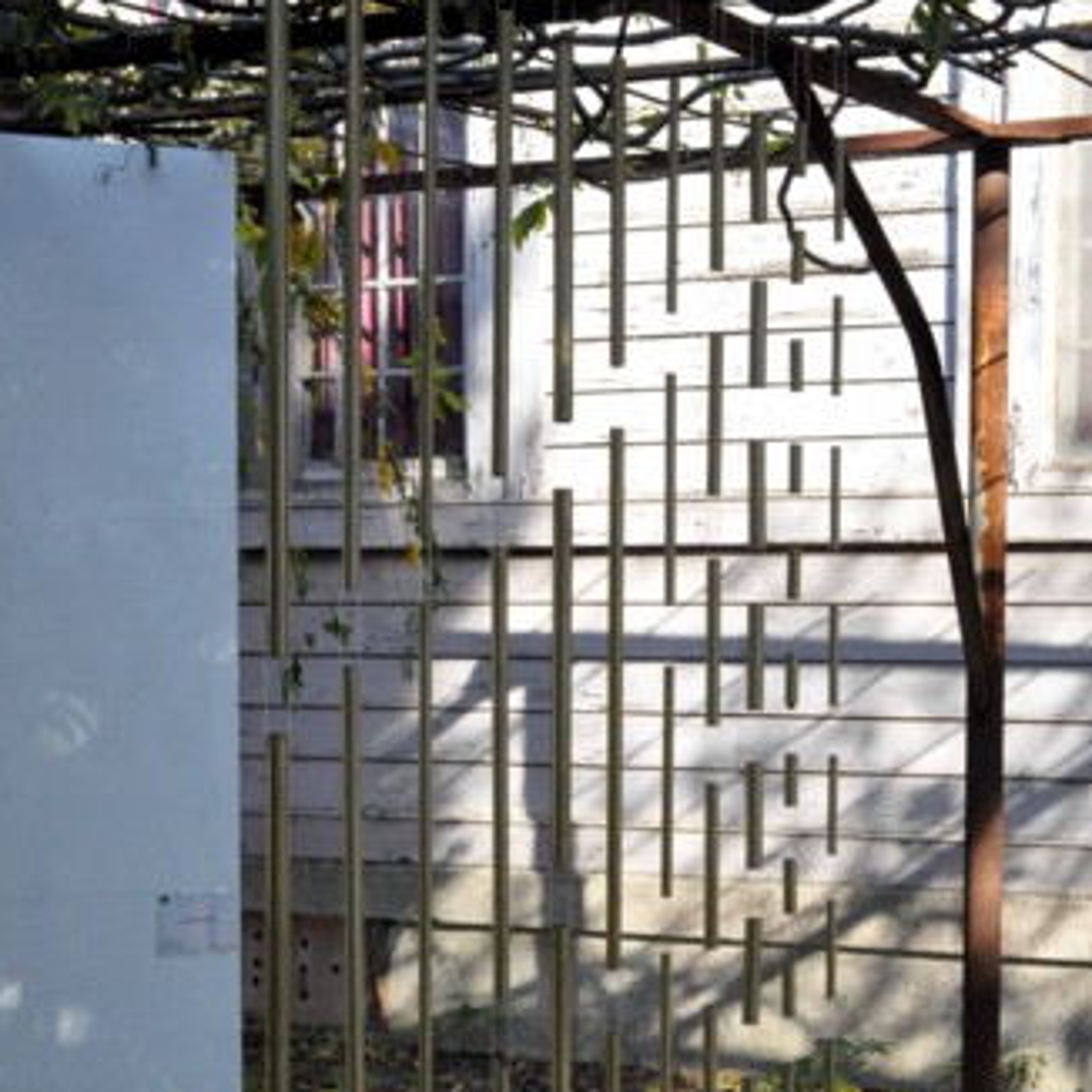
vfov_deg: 22.1
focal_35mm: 78
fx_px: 2784
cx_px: 546
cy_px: 774
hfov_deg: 22.2
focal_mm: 40
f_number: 14
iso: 3200
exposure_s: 1/640
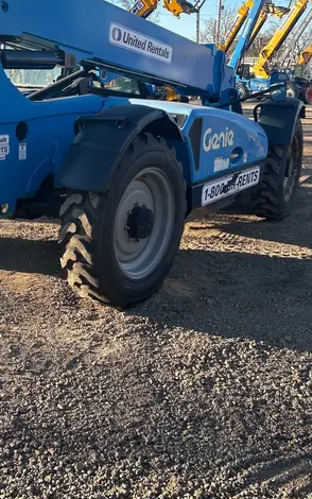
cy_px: 209
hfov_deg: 29.7
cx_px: 105
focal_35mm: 43
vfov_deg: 46.0
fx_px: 585
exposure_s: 1/1100
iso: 50
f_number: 1.5
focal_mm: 5.7
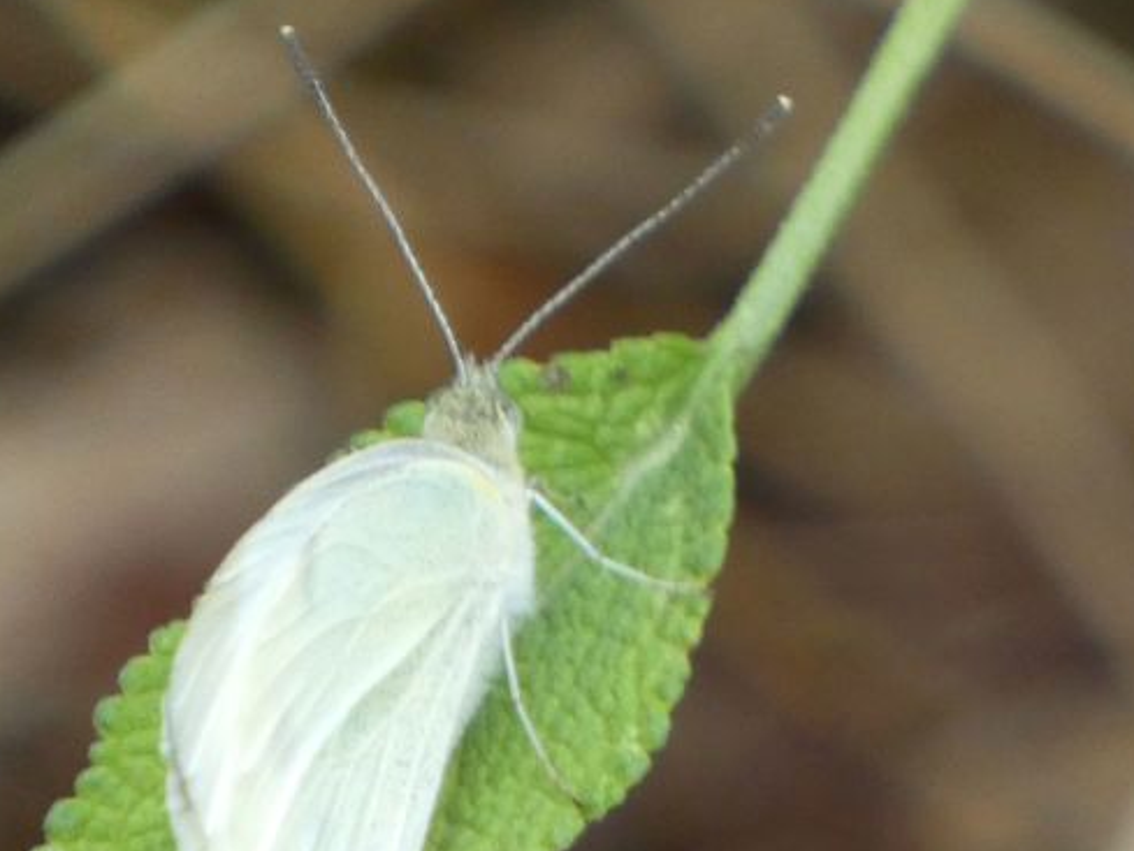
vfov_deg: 0.8
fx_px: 62062
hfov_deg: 1.0
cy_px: 601
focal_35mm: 1894
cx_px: 486
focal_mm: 194.6
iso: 400
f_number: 5.7
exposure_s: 1/125
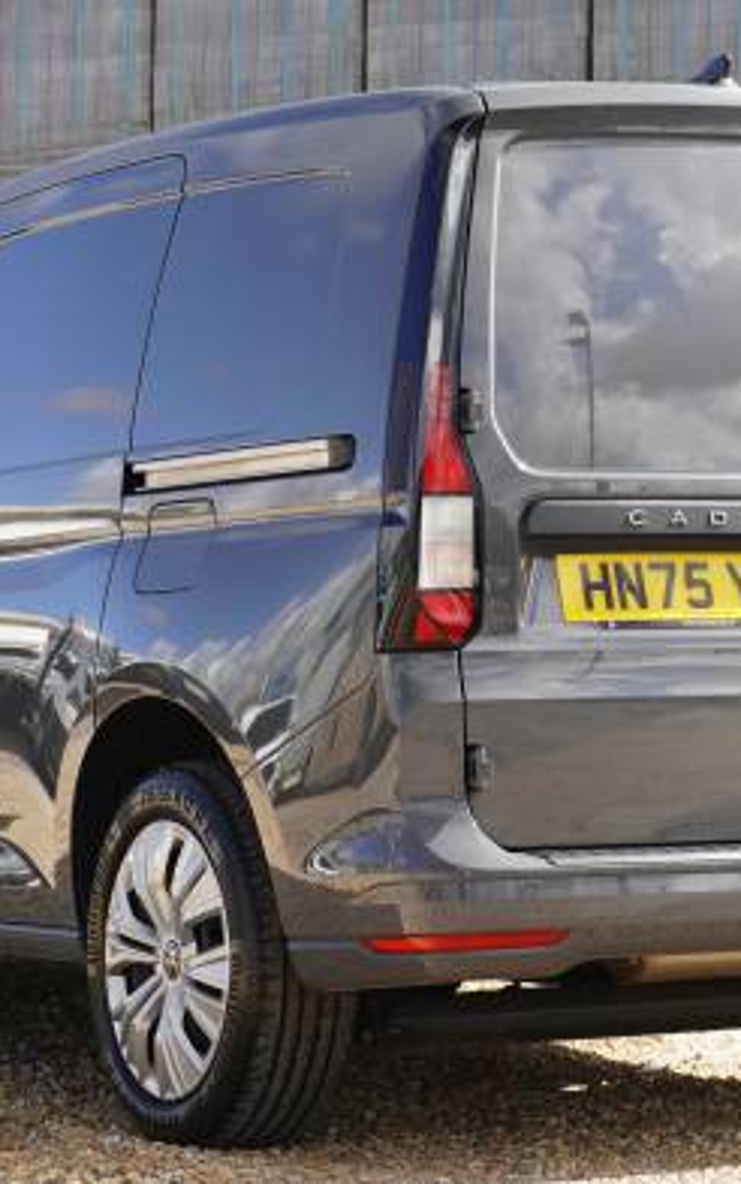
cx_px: 425
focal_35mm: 117
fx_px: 3771
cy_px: 618
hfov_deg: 11.2
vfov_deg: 17.8
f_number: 6.7
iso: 100
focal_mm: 47
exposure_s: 1/90
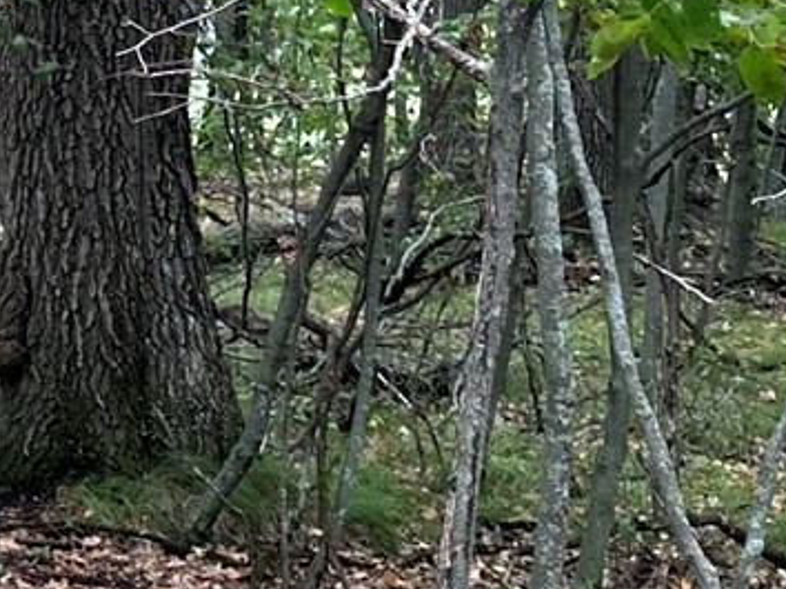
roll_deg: +1.2
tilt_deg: -0.1
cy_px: 44
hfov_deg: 12.6
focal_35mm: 139
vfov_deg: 10.6
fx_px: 3154
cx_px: -753
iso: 100
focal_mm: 6.86
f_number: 1.78
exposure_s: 1/121
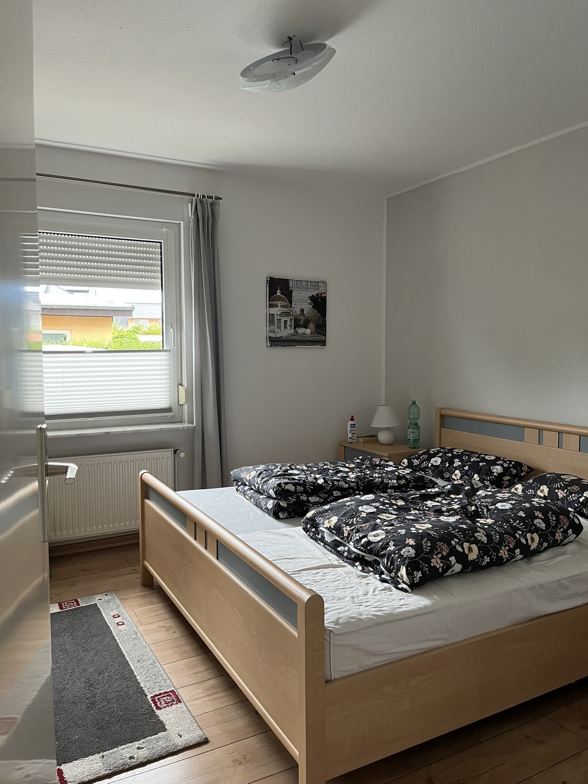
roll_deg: +0.0
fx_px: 589
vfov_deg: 67.3
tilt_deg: -4.6
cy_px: 392
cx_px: 294
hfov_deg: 53.1
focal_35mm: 26
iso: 125
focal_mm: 5.1
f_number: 1.6
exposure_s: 1/70
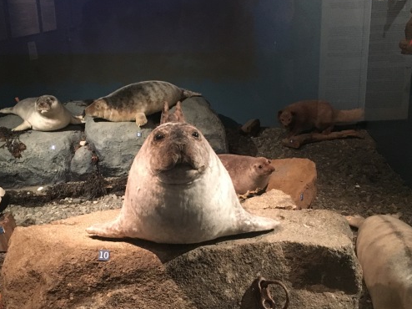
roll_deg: +3.6
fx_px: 559
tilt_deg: -18.7
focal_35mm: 47
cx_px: 178
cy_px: 200
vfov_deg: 30.7
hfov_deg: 40.4
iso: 200
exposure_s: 1/17
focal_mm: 4.15
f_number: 2.2
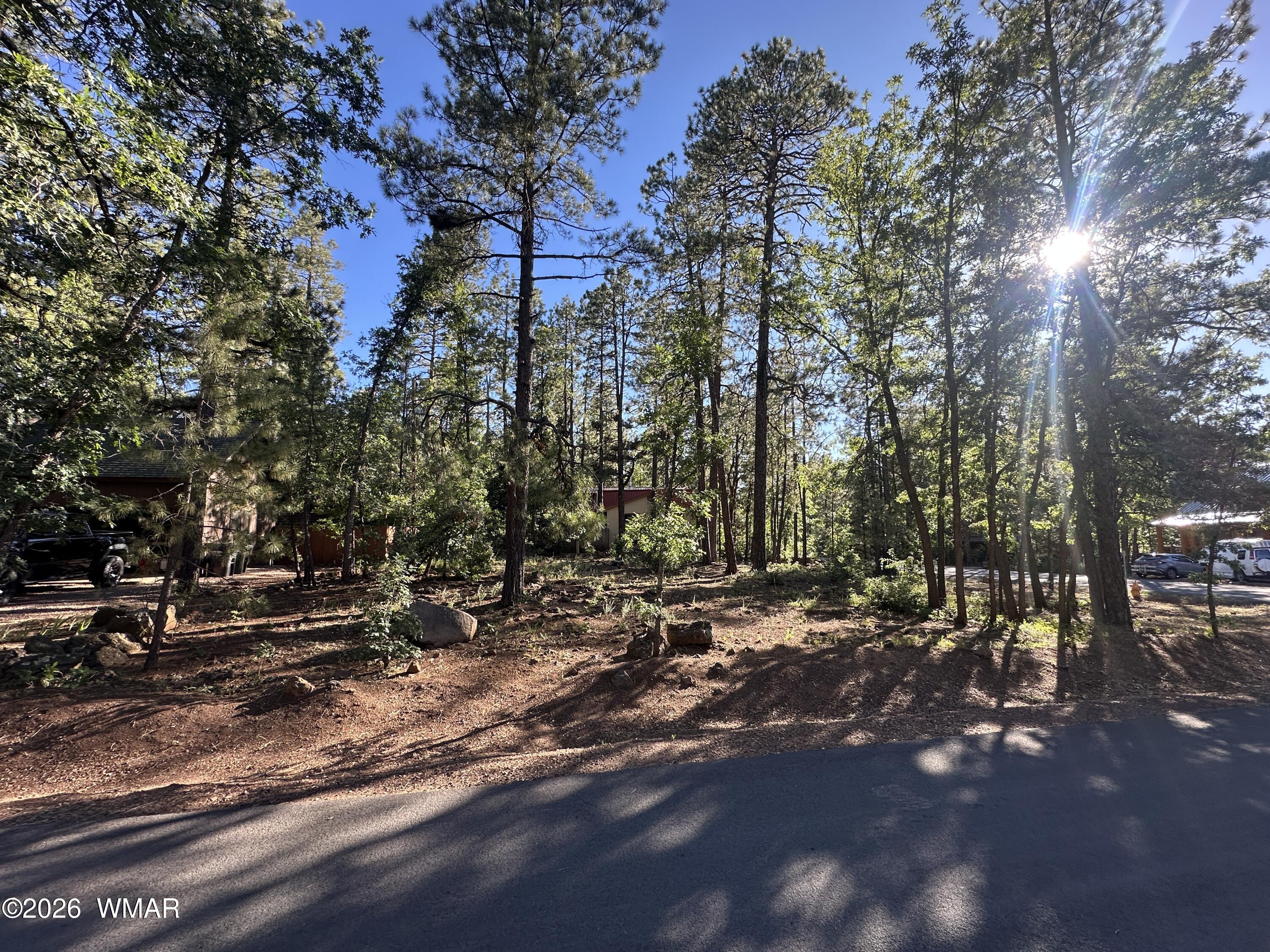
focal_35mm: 14
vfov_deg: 85.7
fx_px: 514
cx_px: 635
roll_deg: +0.2
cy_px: 476
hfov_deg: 102.1
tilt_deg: +8.1
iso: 40
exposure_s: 1/293
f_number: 2.2
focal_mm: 2.22
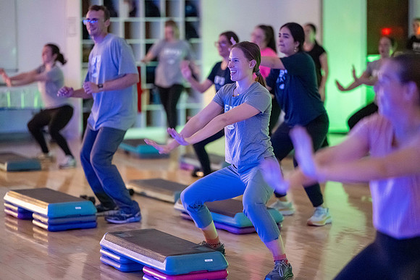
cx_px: 210
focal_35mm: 105
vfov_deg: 13.0
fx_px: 1225
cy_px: 140
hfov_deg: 19.5
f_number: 1.4
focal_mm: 105
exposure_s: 1/125
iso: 12800
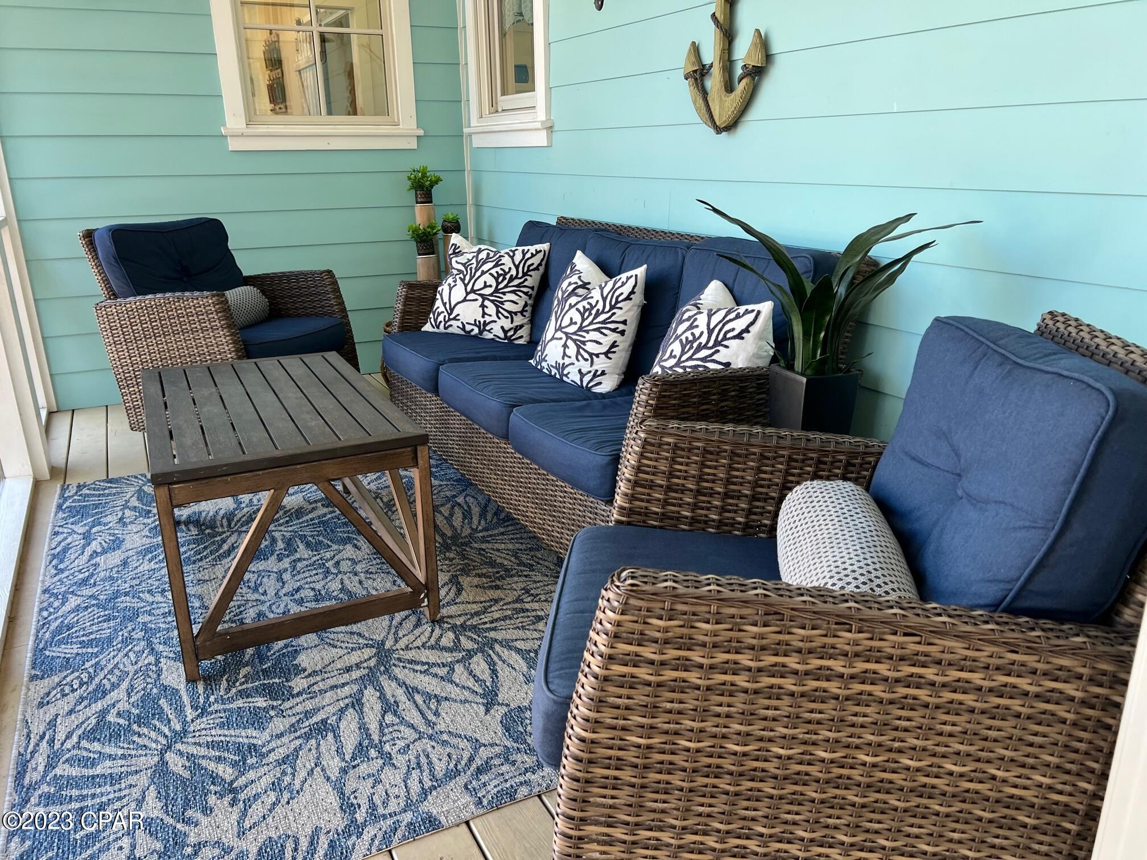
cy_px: 430
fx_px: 862
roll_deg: +2.6
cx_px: 574
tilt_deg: -18.2
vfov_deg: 53.1
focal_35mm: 26
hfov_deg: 67.3
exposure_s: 1/121
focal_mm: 5.7
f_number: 1.5
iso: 64
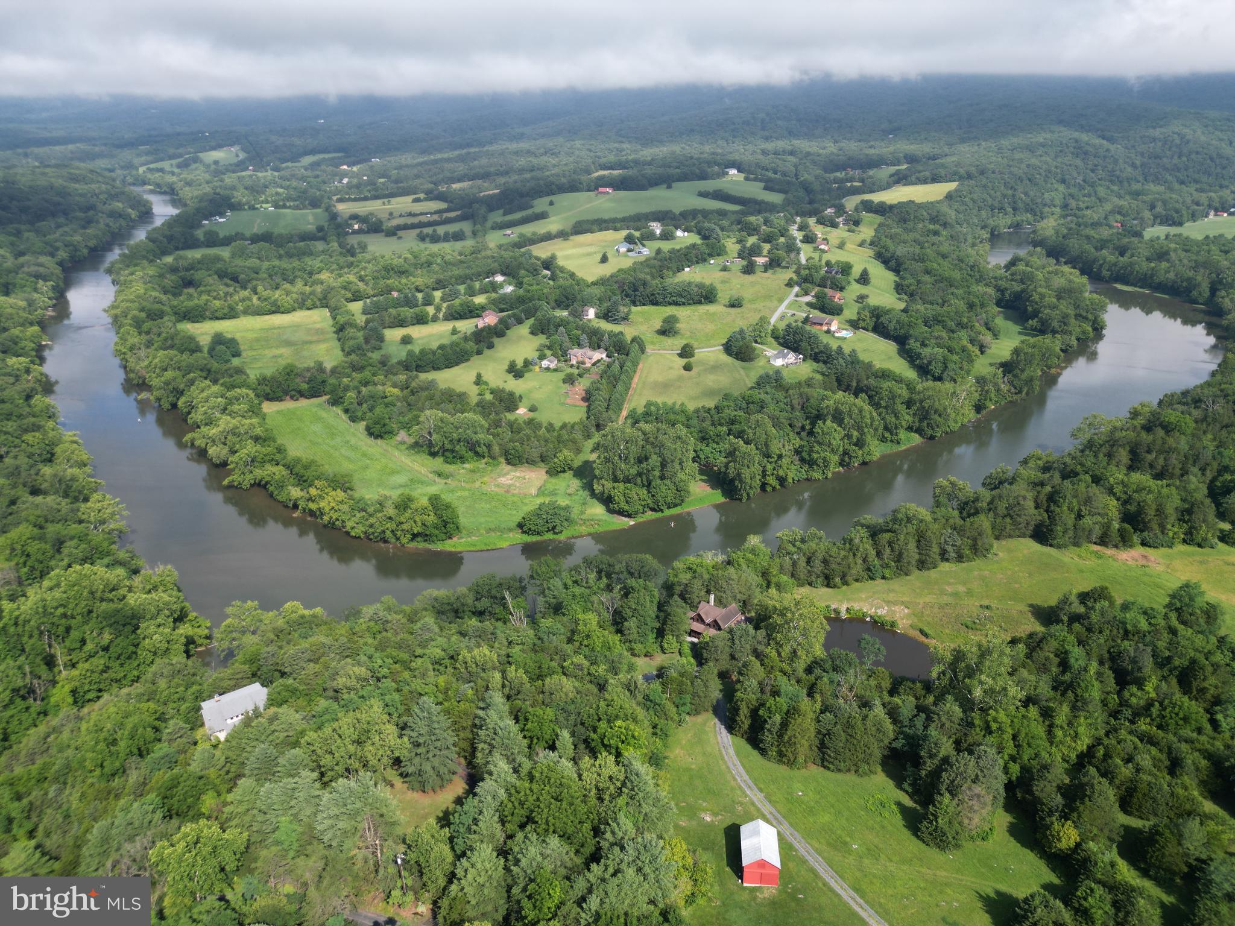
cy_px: 463
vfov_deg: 56.8
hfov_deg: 71.6
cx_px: 618
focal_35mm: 24
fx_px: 856
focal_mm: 6.72
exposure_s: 1/2000
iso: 120
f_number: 1.7
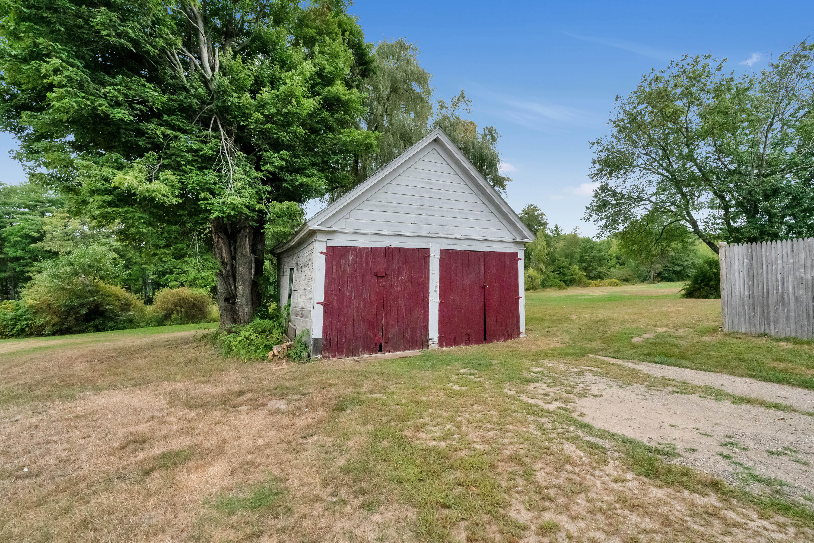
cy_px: 272
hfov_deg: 96.7
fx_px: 362
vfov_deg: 73.8
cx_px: 407
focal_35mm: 16
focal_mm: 16
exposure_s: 1/4000
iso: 10000
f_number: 8
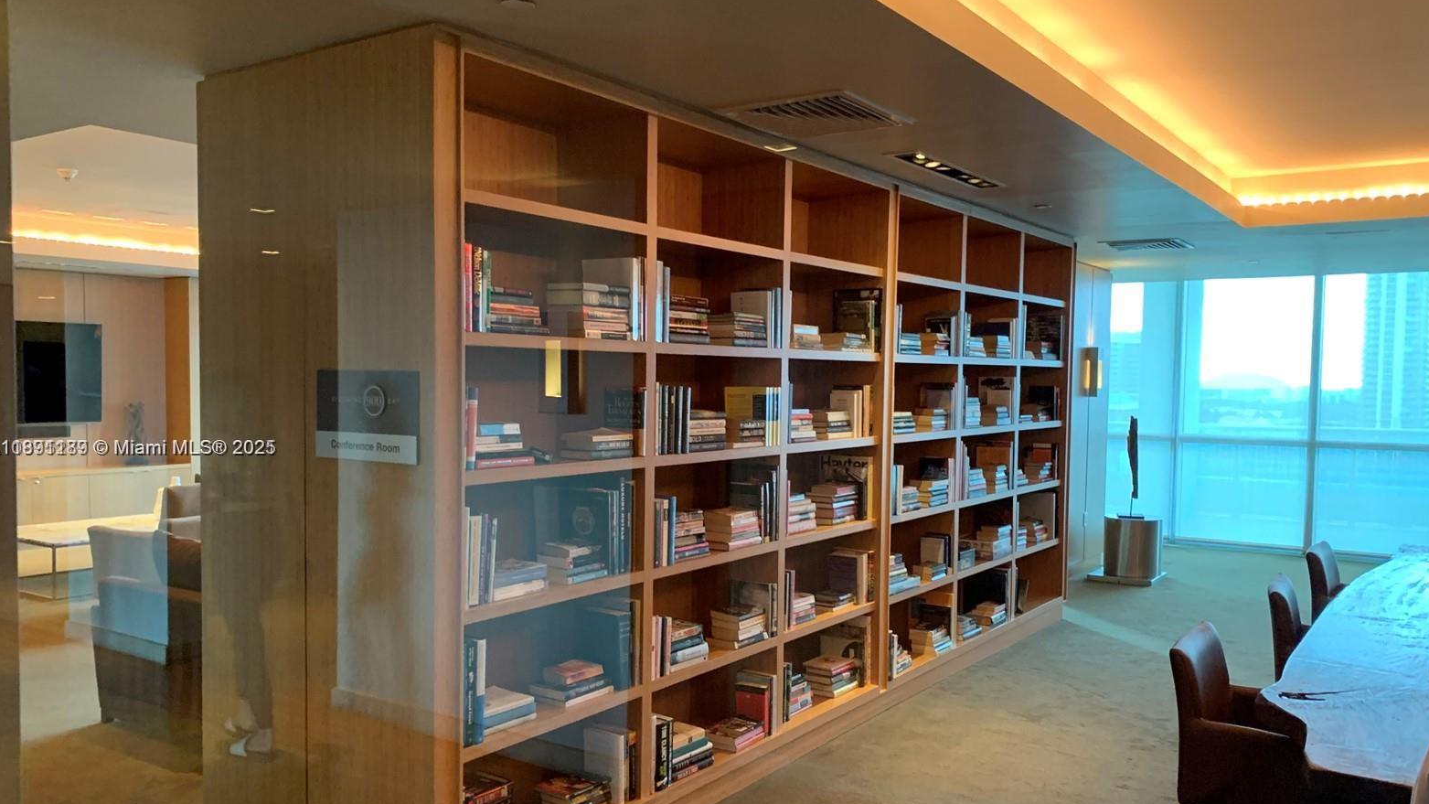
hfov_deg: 66.1
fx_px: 1099
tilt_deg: -3.3
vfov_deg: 40.1
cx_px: 715
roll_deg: +0.0
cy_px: 449
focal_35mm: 29
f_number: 1.8
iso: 320
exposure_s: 1/40
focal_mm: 4.25
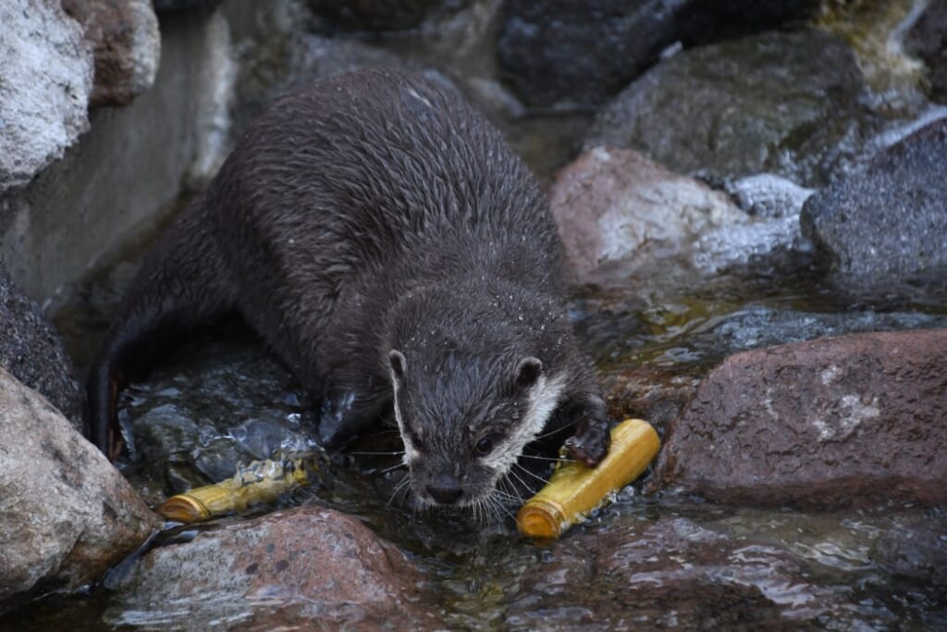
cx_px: 474
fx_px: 6708
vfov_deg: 5.4
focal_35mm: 255
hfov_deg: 8.1
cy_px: 316
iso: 800
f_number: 6
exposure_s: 1/400
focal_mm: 170
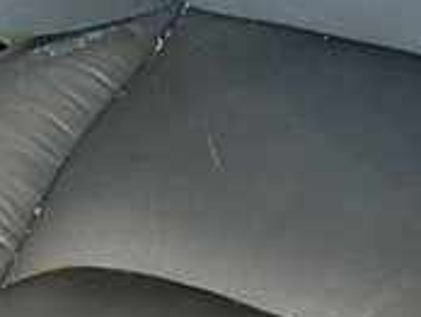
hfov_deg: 22.6
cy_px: 407
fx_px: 1047
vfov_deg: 16.3
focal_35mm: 86
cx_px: 295
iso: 200
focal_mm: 4.5
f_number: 2
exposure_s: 1/40
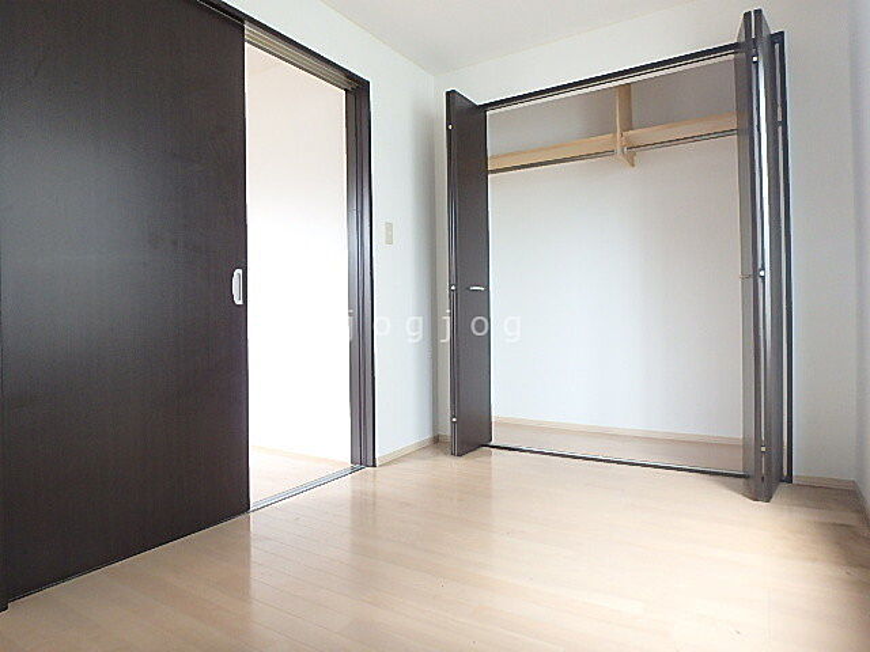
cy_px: 326
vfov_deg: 63.4
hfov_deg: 79.0
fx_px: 528
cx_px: 435
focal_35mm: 21
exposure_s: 1/30
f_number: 3.5
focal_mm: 3.7
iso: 250
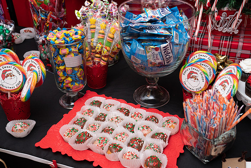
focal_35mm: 44
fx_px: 307
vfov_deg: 30.5
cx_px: 126
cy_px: 84
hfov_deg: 44.5
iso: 400
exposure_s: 1/80
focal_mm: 44
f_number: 7.1
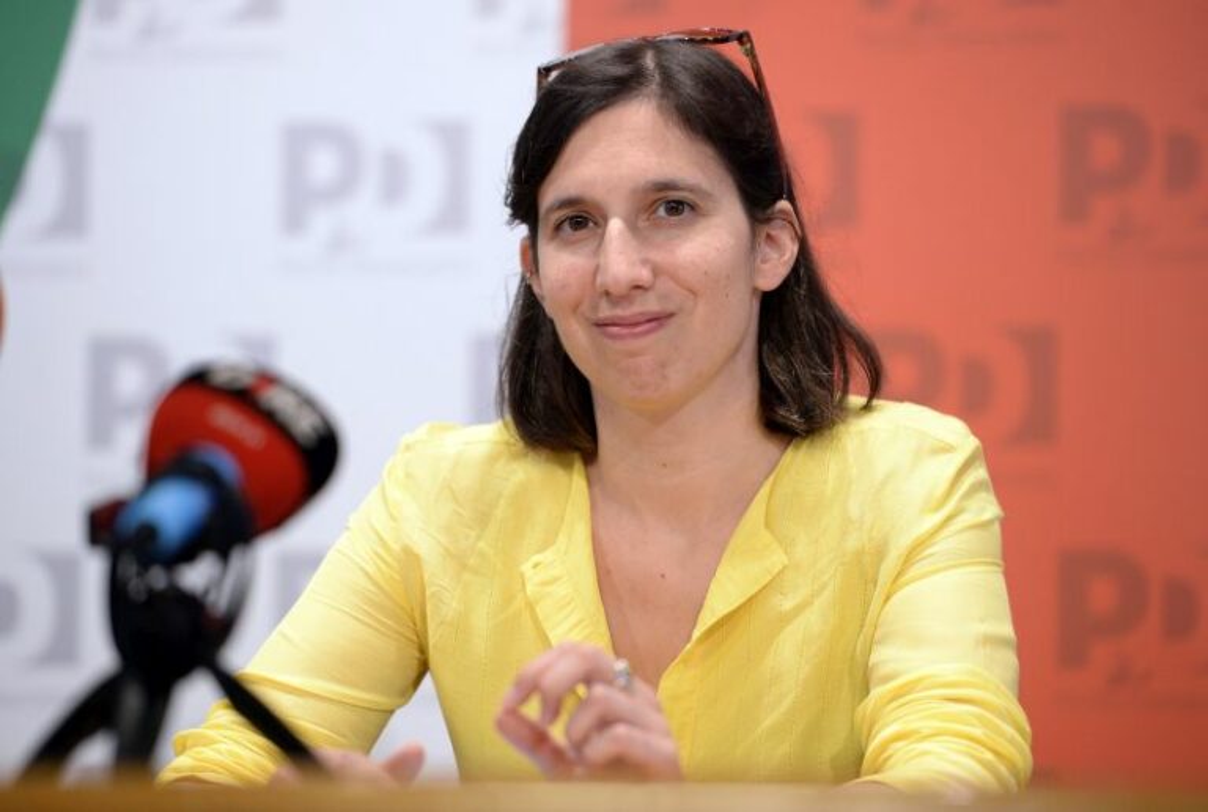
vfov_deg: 7.7
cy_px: 406
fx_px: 6054
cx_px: 604
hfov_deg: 11.4
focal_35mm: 180
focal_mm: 180
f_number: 3.2
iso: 2500
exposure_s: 1/400
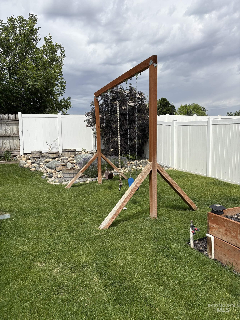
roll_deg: +1.4
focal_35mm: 26
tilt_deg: -5.5
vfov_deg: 67.3
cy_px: 160
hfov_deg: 53.1
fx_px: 240
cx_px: 120
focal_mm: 5.96
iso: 50
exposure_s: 1/5814
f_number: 1.6
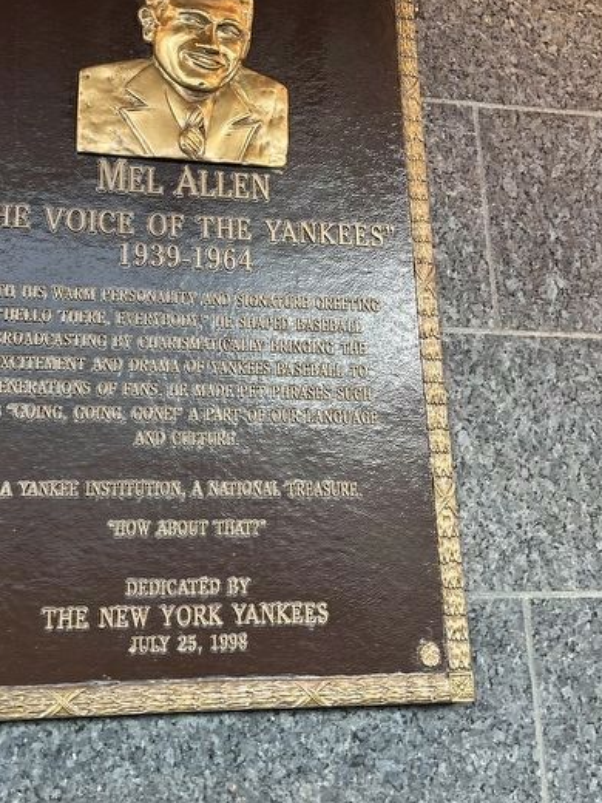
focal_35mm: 40
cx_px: 190
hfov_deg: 35.5
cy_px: 290
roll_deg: +2.0
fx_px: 928
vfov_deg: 46.3
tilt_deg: +16.9
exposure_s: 1/60
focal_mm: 5.1
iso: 80
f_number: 1.6
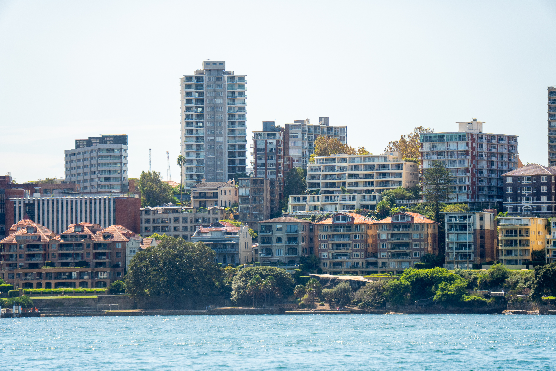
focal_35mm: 207
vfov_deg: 6.6
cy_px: 186
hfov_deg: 9.9
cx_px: 278
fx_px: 3197
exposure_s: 1/500
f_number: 5.6
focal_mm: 138
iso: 100
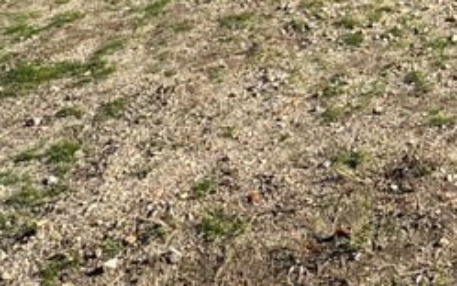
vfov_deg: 18.4
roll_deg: +0.0
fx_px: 760
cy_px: -165
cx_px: 585
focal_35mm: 61
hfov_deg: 28.0
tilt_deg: -9.1
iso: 50
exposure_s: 1/1449
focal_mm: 2.22
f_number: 2.2
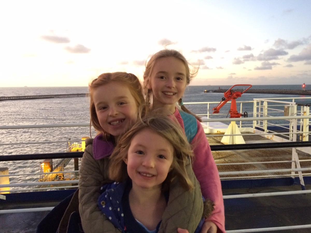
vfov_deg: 48.2
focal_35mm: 29
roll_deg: +0.9
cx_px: 156
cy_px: 116
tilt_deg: -8.3
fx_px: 261
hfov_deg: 61.7
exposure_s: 1/20
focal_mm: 4.15
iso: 320
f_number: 2.2
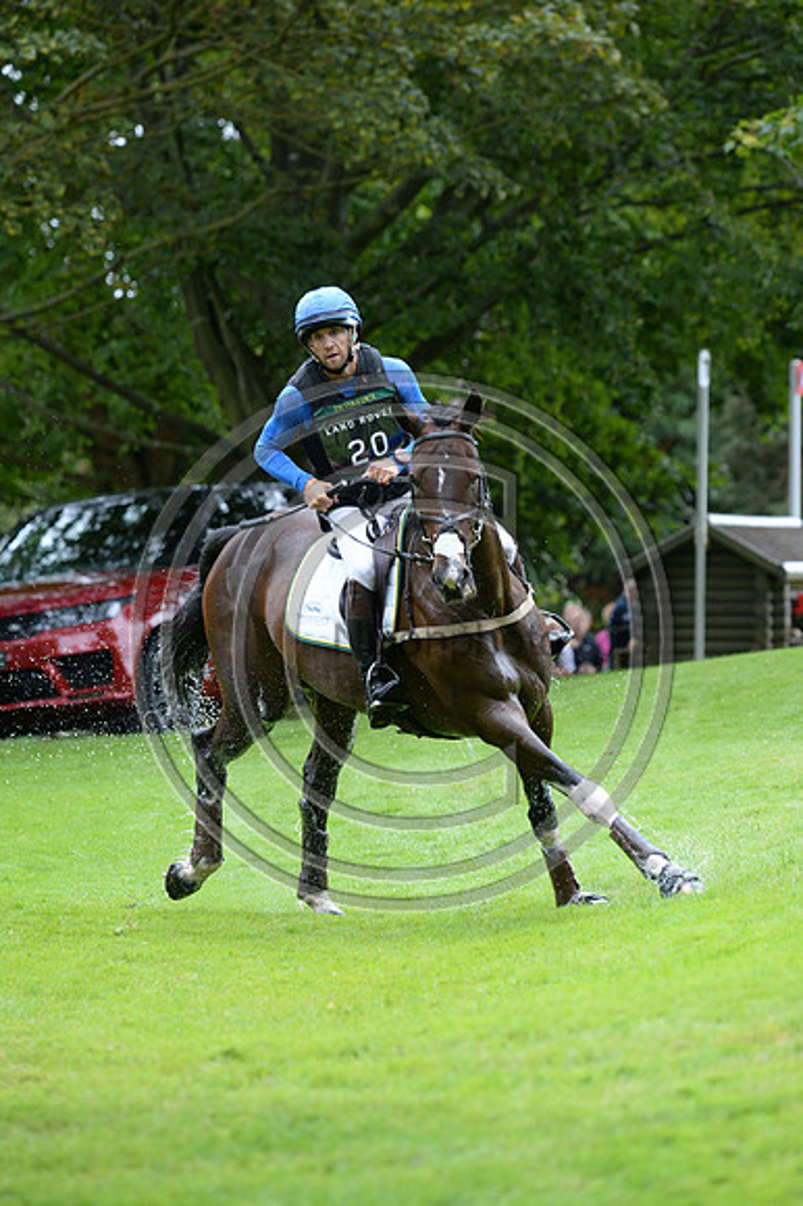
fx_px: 8039
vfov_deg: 8.6
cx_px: 402
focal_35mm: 240
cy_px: 603
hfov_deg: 5.7
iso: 2000
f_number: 5.6
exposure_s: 1/800
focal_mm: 240
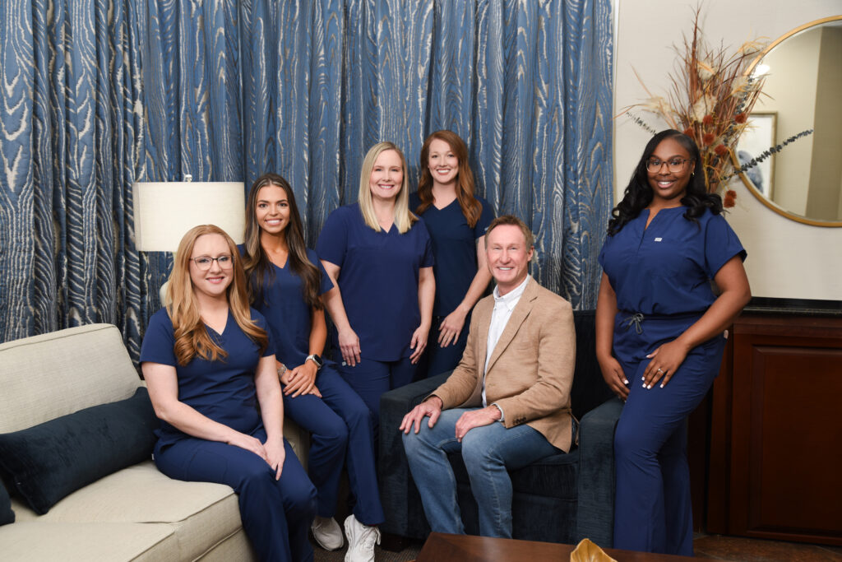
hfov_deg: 46.4
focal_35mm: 42
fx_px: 982
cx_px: 421
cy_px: 281
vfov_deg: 31.9
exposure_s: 1/60
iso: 200
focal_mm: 42
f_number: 6.3
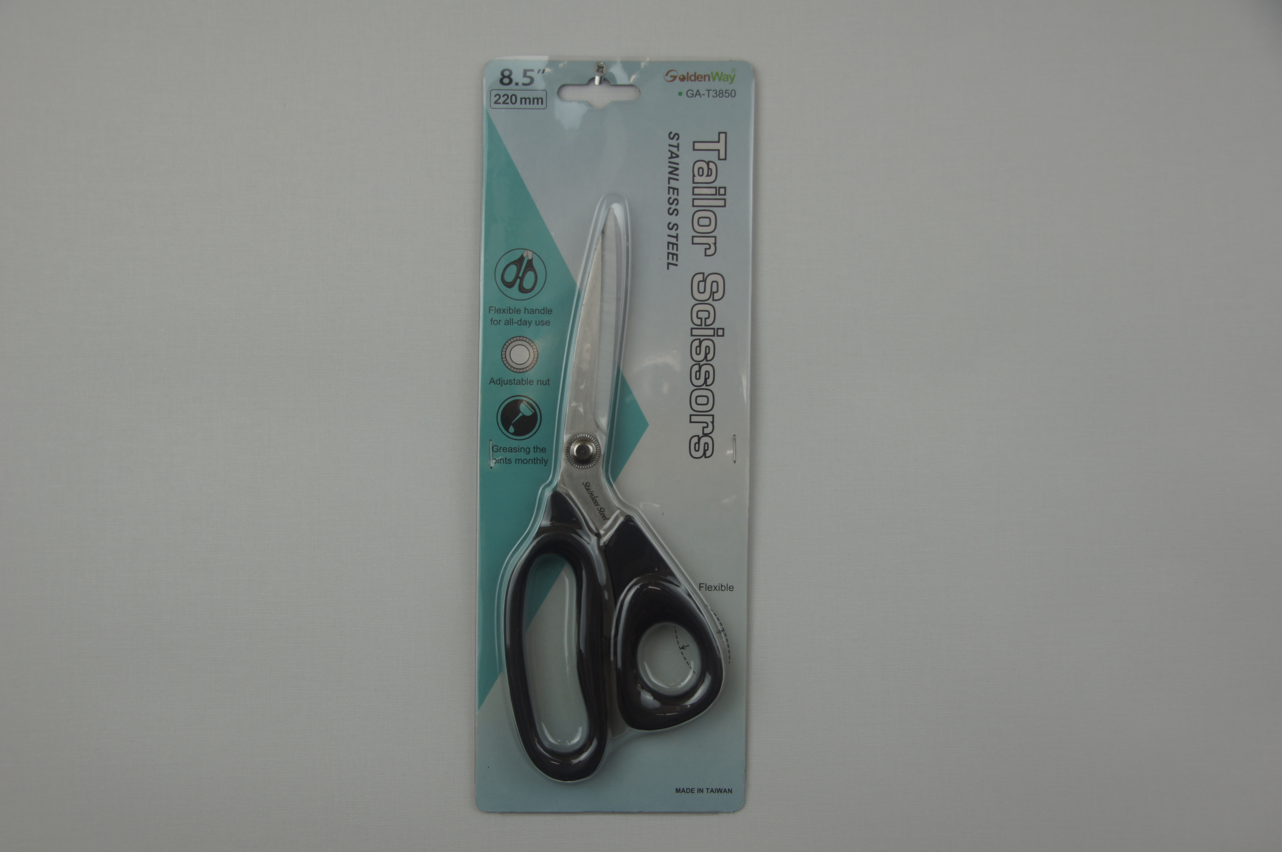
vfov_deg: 29.8
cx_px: 641
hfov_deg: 43.6
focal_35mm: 45
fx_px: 1601
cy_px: 426
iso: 100
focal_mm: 30
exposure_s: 1/80
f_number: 5.6
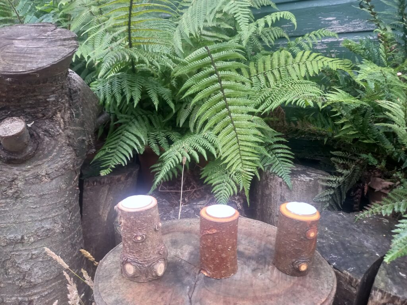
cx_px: 204
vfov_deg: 54.9
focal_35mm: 25
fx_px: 294
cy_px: 152
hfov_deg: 69.4
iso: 100
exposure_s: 1/50
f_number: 2
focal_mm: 4.6
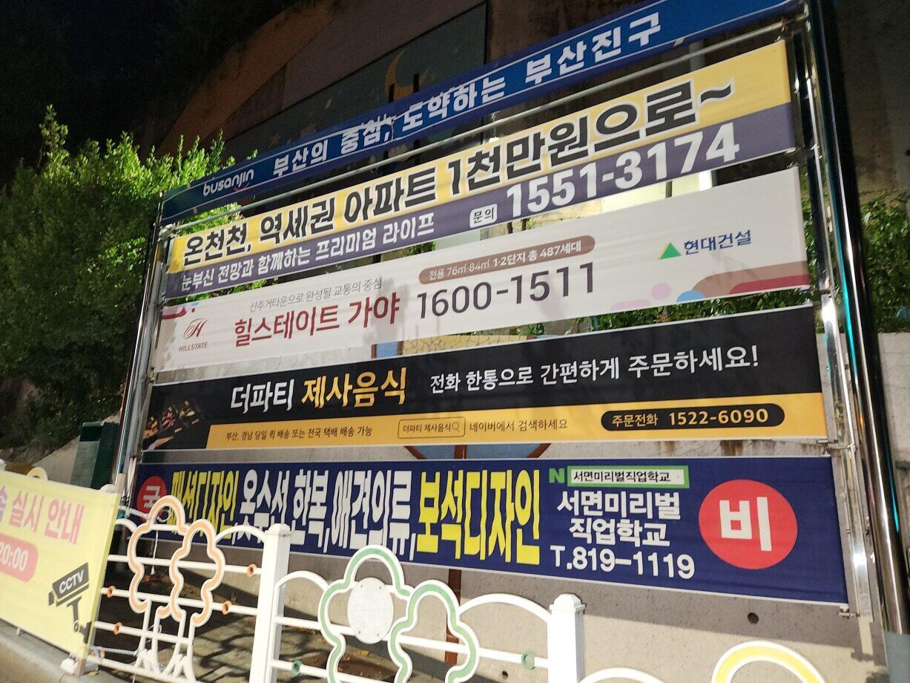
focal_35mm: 24
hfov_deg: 71.6
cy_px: 329
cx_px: 445
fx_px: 631
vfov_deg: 56.8
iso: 200
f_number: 1.8
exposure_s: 1/9.99
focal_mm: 5.4
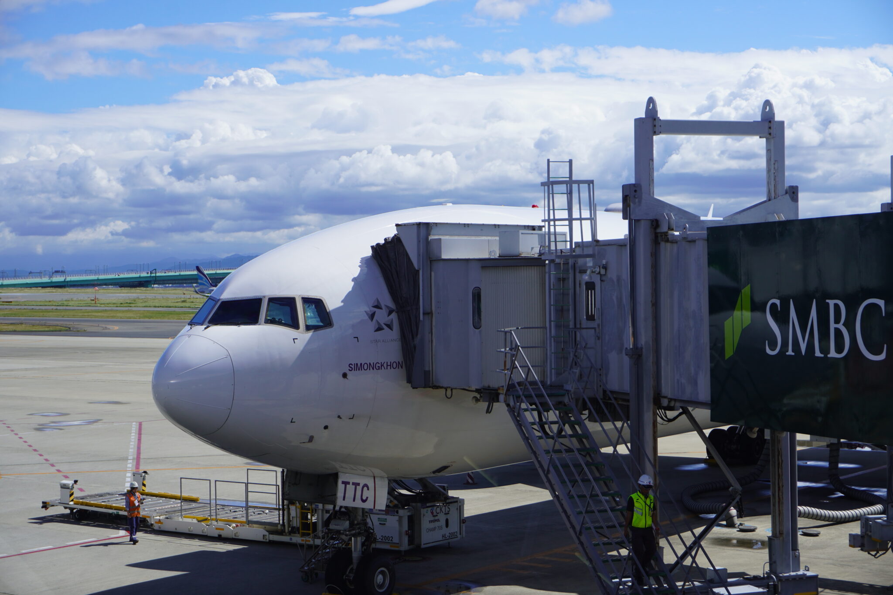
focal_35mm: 63
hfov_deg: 31.9
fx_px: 1563
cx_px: 446
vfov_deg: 21.6
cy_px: 298
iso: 100
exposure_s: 1/125
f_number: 10
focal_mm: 42
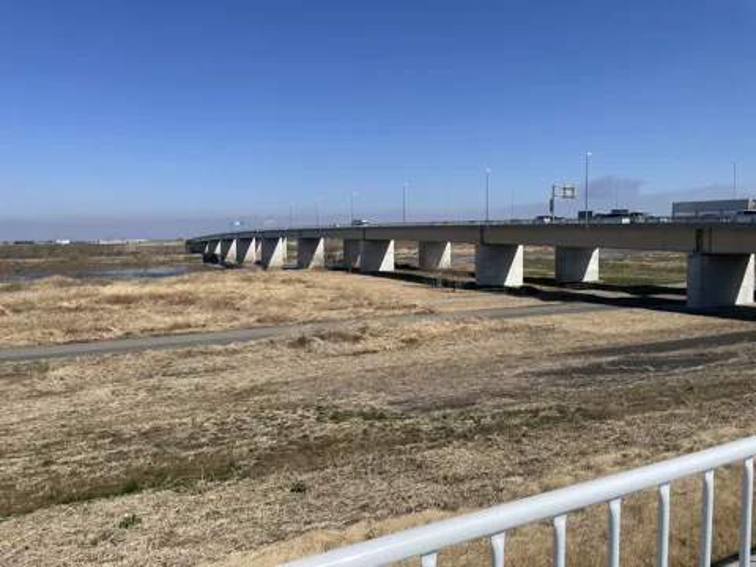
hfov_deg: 67.3
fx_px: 568
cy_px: 284
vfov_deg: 53.1
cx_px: 378
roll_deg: +0.2
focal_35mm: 26
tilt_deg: -3.7
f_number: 1.6
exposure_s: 1/4651
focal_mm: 4.2
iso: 32
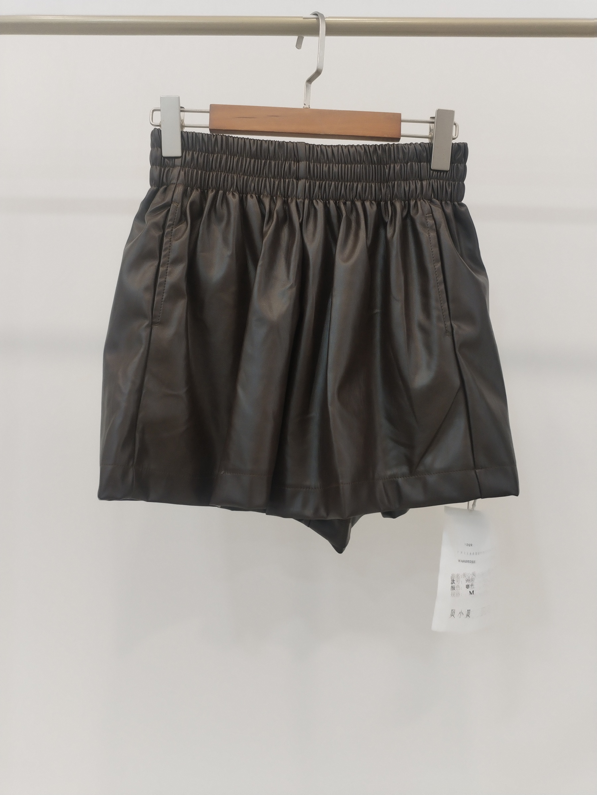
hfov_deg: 48.2
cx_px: 298
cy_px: 398
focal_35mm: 29
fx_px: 667
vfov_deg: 61.7
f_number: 1.8
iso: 340
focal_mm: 4.75
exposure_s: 1/60
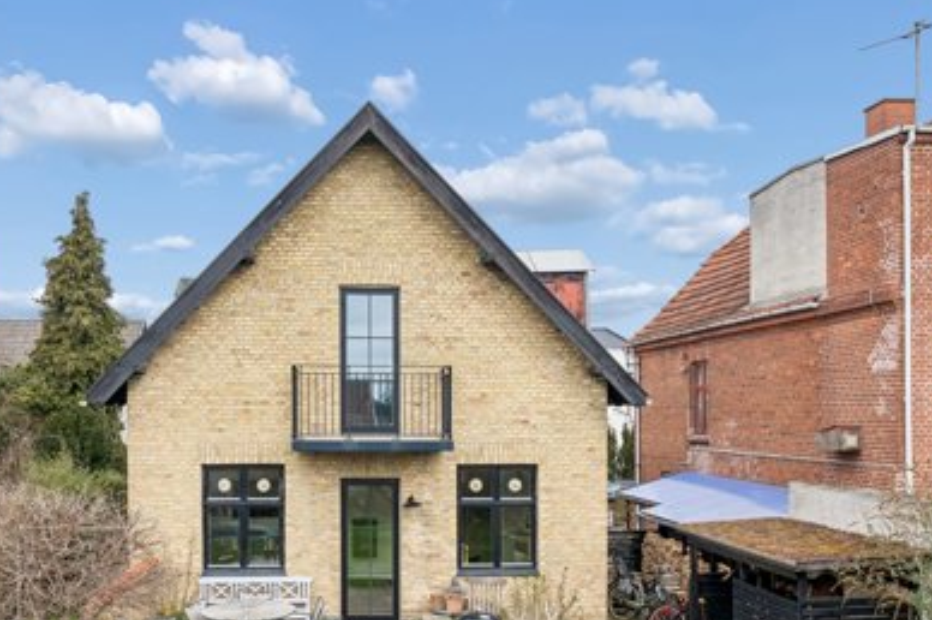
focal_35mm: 33
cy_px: 602
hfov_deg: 57.0
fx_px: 854
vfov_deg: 36.4
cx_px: 392
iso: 125
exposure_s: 1/125
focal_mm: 16
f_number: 8
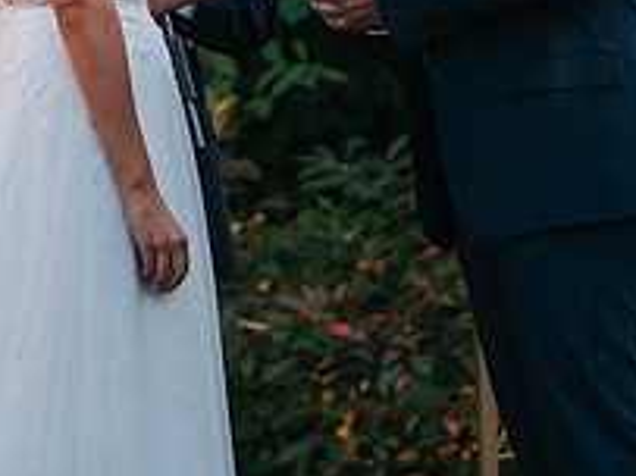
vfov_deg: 3.6
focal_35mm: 407
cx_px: 439
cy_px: -38
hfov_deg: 4.9
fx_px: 7473
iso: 200
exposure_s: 1/320
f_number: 2.8
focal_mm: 85
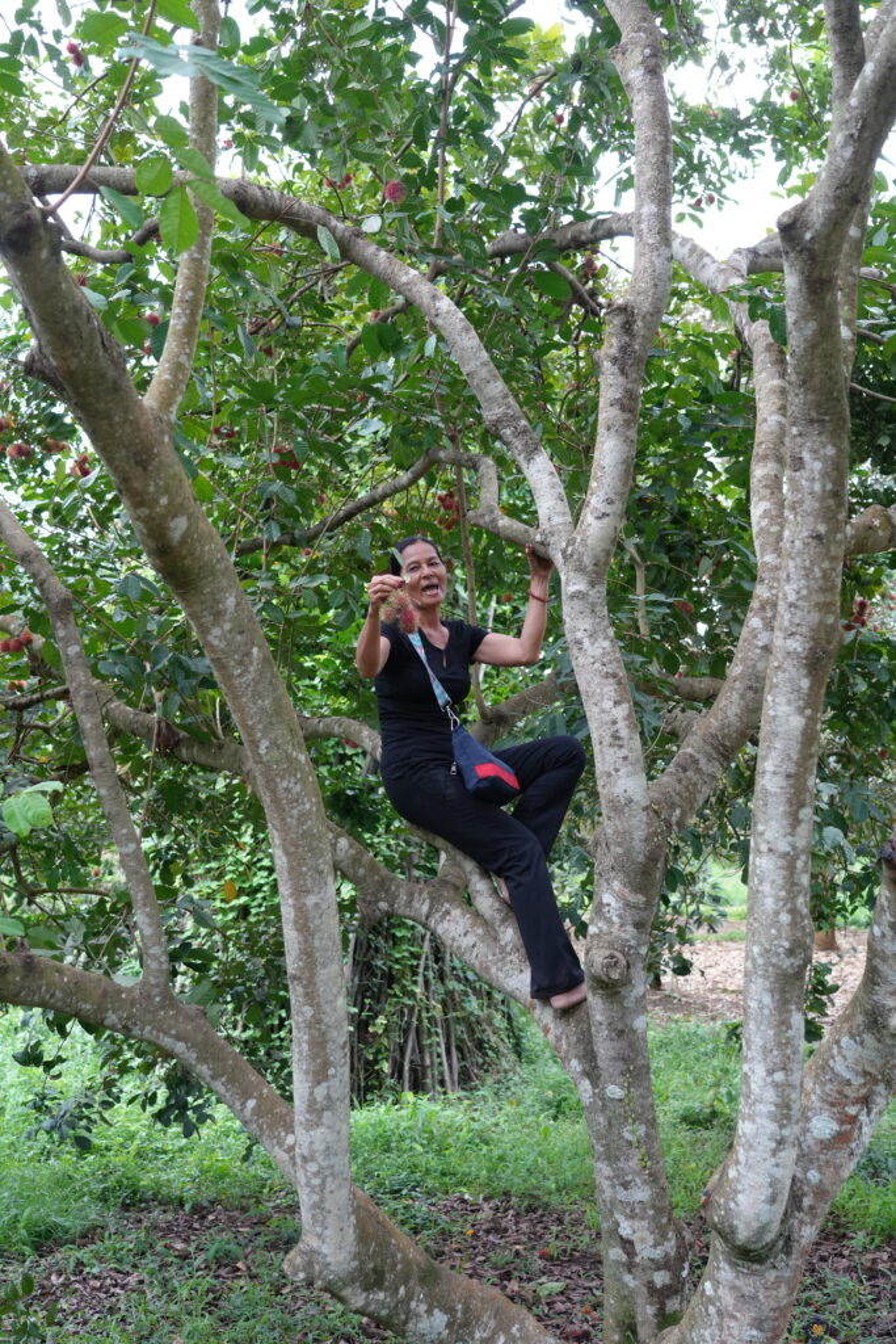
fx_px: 1418
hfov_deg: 35.1
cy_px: 672
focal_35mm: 38
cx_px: 448
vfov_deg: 50.7
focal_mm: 38
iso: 1250
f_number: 4
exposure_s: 1/160
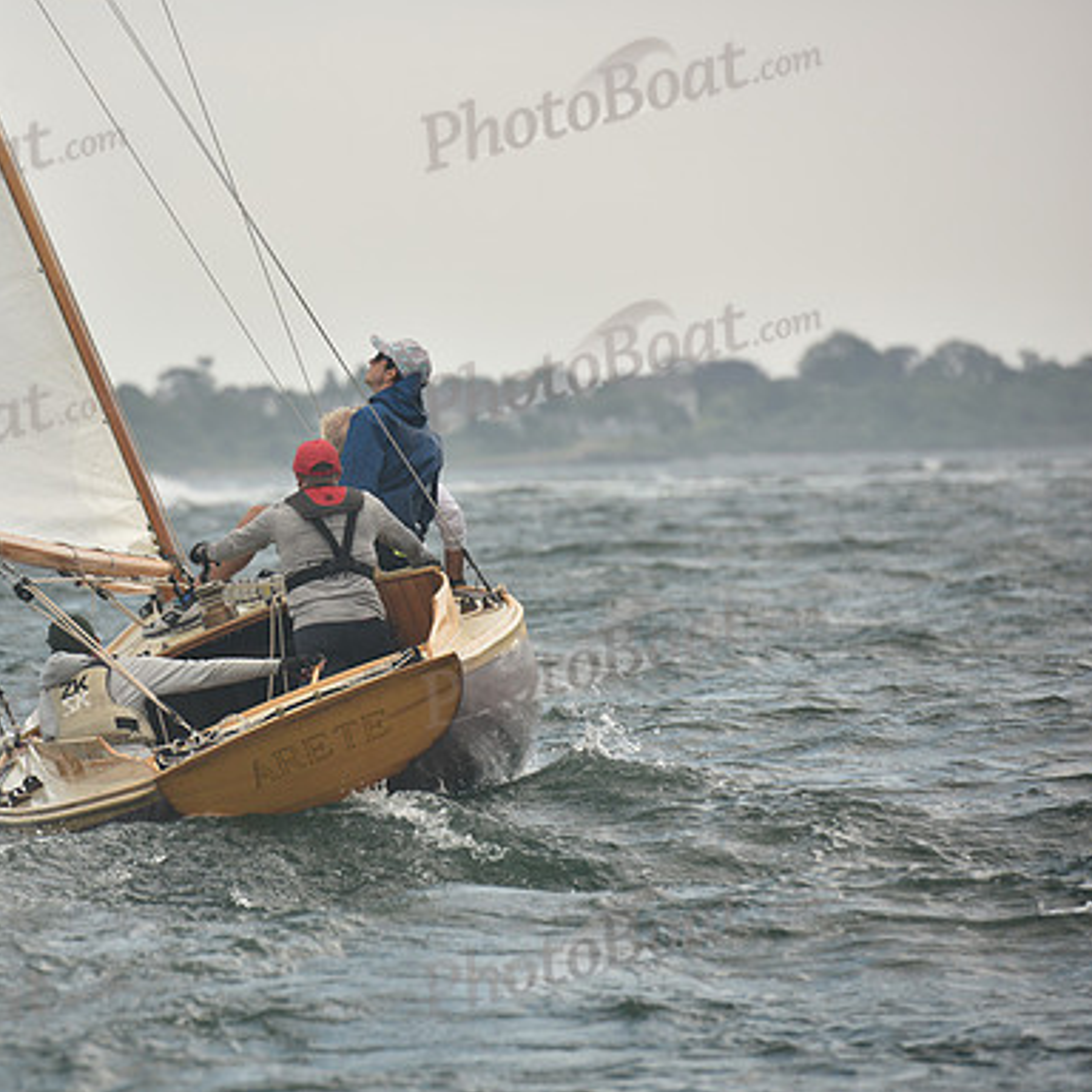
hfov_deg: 6.8
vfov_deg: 6.8
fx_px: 9172
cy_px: 547
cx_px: 276
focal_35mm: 257
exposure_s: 1/500
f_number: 5
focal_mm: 200
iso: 250
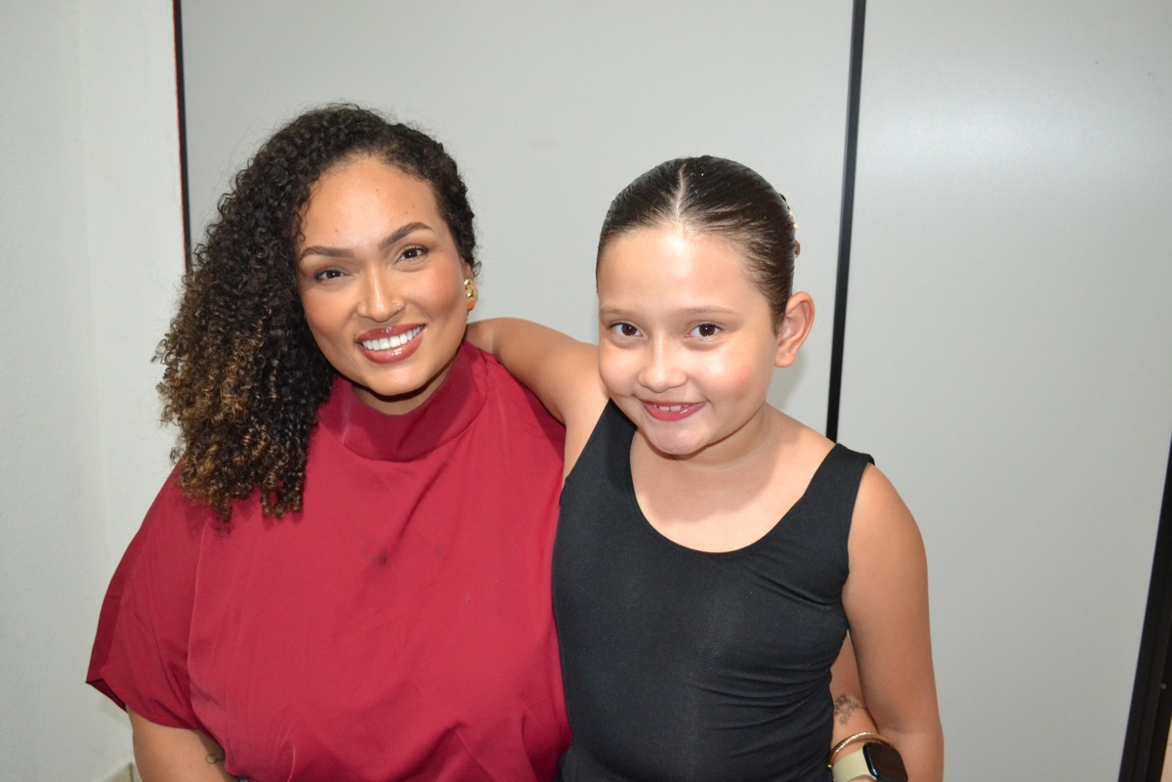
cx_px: 586
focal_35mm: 33
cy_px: 391
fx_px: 1074
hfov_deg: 57.2
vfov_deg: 40.0
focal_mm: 22
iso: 2000
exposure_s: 1/60
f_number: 4
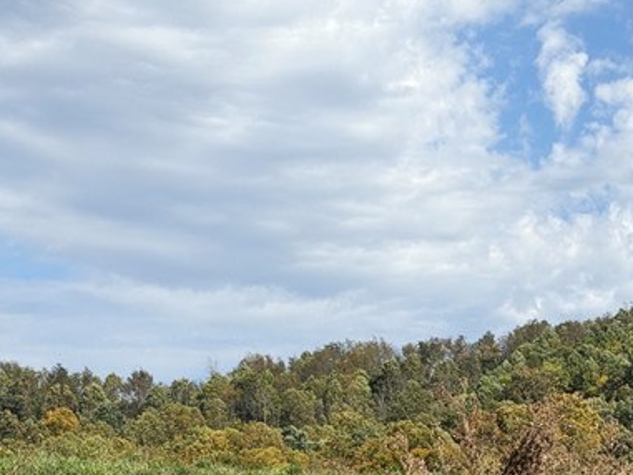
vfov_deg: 11.4
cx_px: 515
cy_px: 472
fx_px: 2360
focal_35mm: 129
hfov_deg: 15.2
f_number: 1.78
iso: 64
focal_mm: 6.76
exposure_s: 1/5208
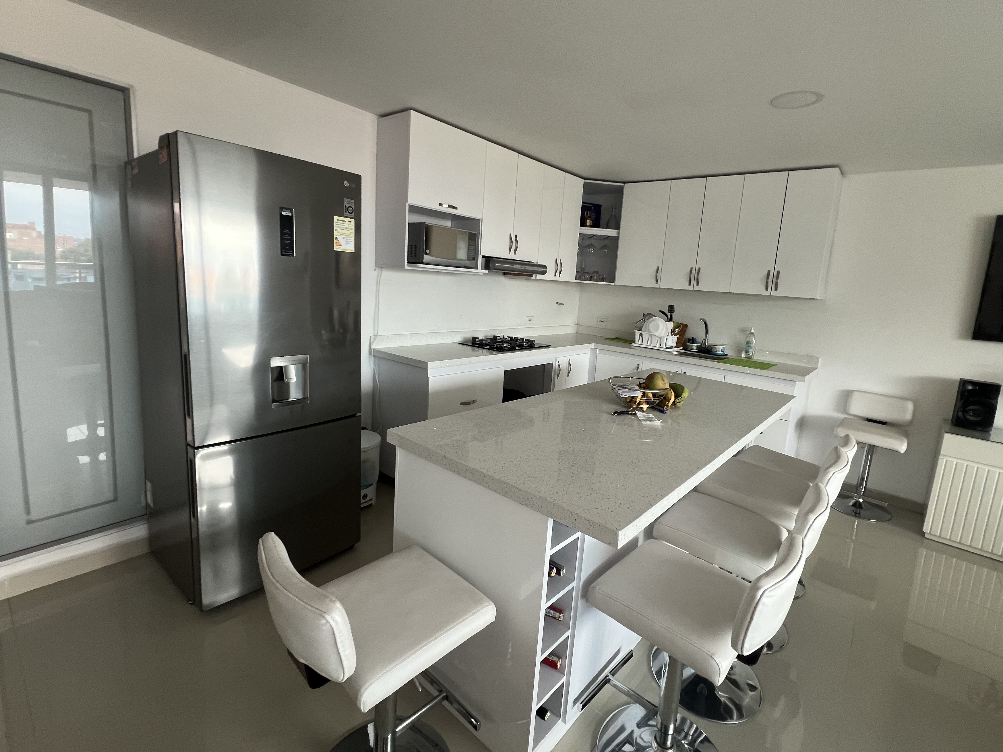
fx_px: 435
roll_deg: -3.2
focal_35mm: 15
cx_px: 543
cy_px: 354
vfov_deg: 81.7
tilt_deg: -9.8
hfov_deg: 97.9
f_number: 1.8
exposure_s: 1/99
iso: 125
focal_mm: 1.57
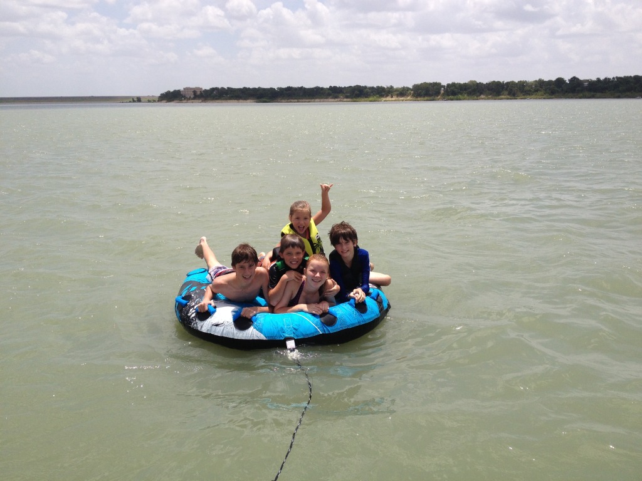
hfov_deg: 52.6
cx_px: 321
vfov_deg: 40.7
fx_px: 649
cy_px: 240
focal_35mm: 35
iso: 50
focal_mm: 4.28
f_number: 2.4
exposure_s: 1/2632
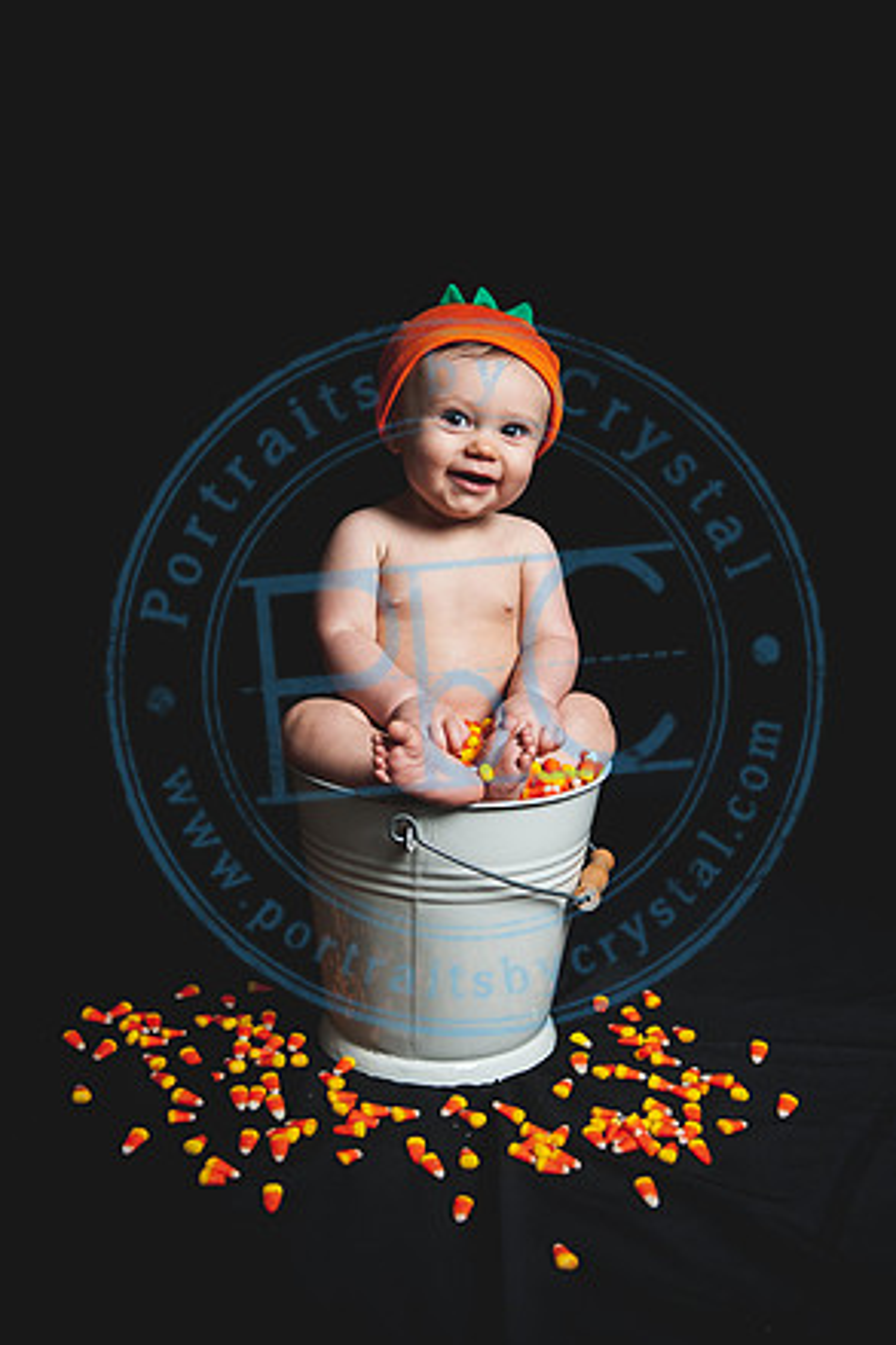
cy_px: 679
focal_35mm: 45
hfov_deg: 29.8
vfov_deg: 43.6
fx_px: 1681
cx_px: 445
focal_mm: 44
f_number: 2.8
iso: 200
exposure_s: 1/200
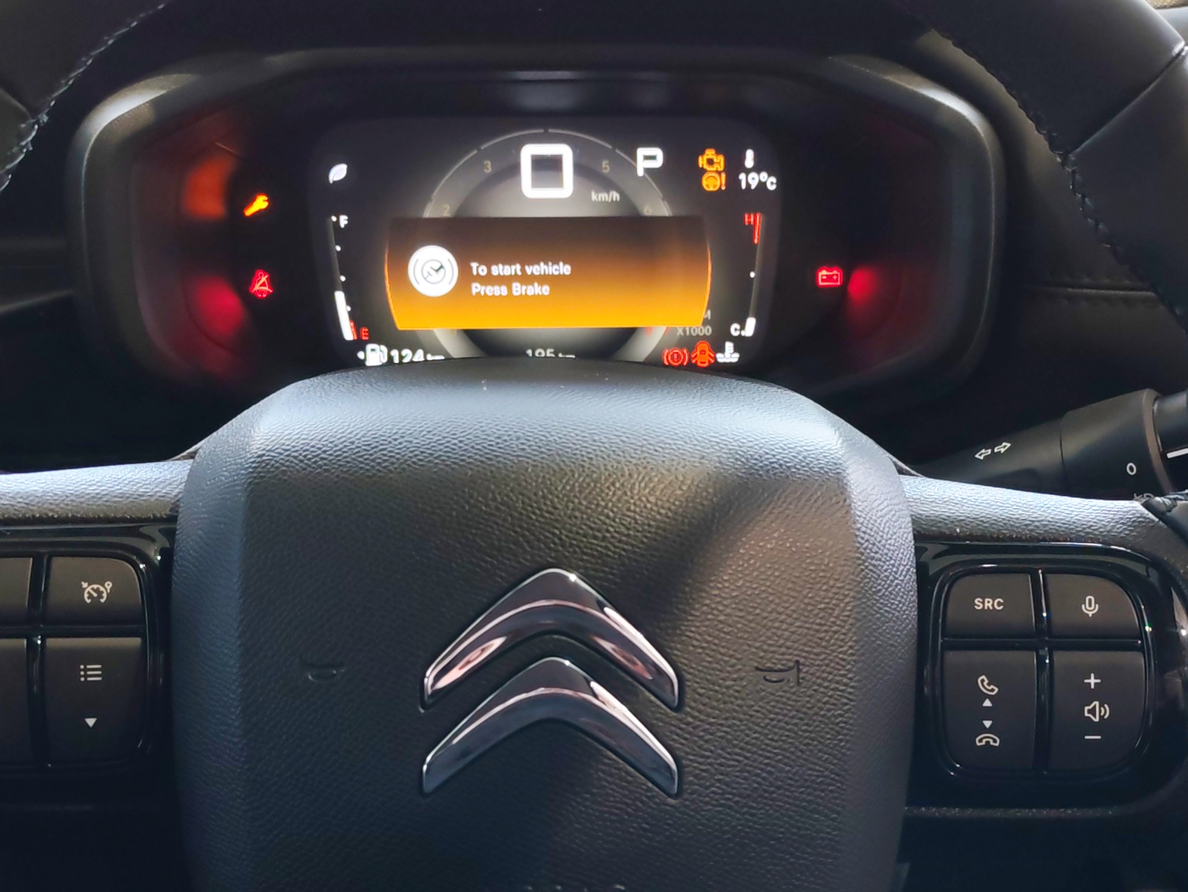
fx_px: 2025
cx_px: 685
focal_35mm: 59
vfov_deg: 24.6
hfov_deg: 32.6
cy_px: 646
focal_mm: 6.12
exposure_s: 1/100
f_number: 1.9
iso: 250
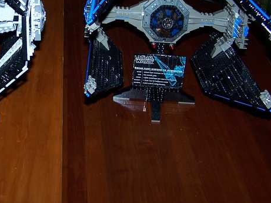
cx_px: 54
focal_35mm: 66
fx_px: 516
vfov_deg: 22.1
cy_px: 58
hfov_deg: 28.8
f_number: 2.8
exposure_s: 1/60
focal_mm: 6.3
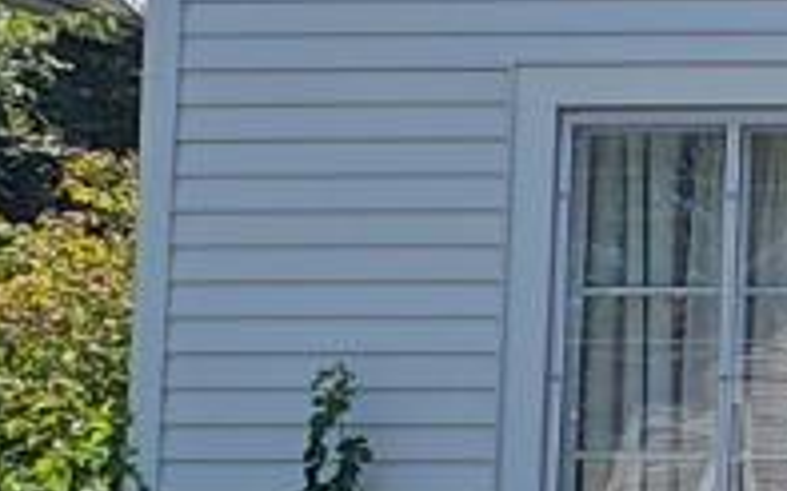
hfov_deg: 10.3
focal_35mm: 186
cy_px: 413
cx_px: 1638
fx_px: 3988
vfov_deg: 7.0
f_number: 1.7
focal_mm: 6.3
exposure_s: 1/827
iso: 10
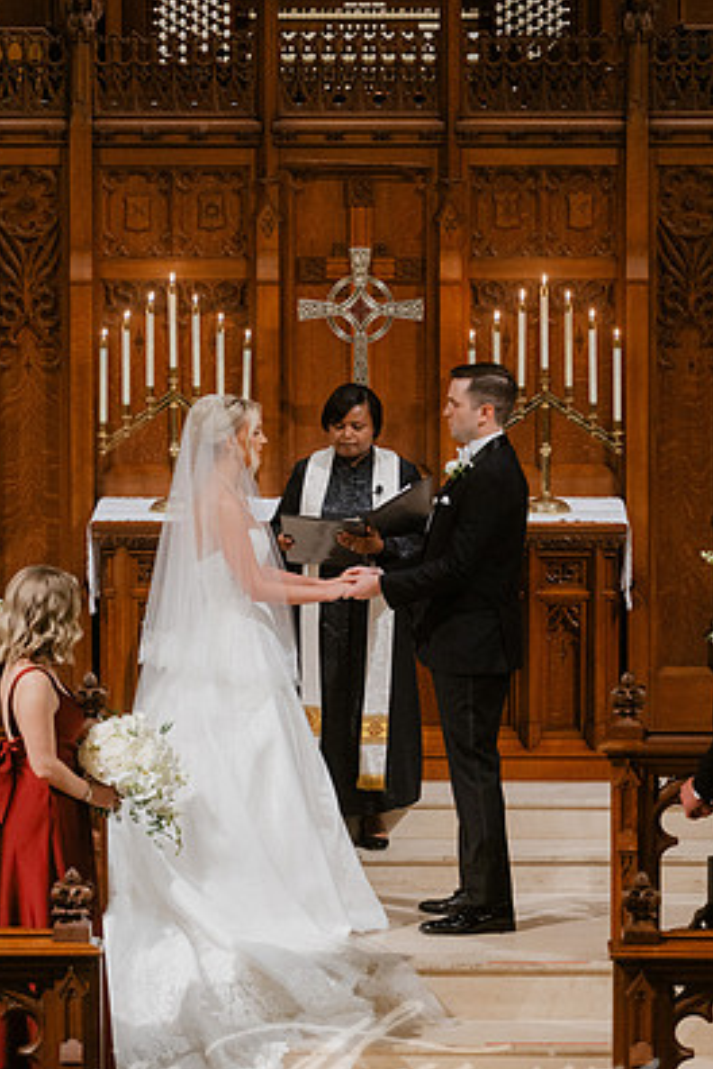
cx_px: 343
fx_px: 6743
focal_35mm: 227
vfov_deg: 9.1
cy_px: 583
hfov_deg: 6.1
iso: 2000
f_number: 2.8
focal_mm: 200
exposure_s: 1/160
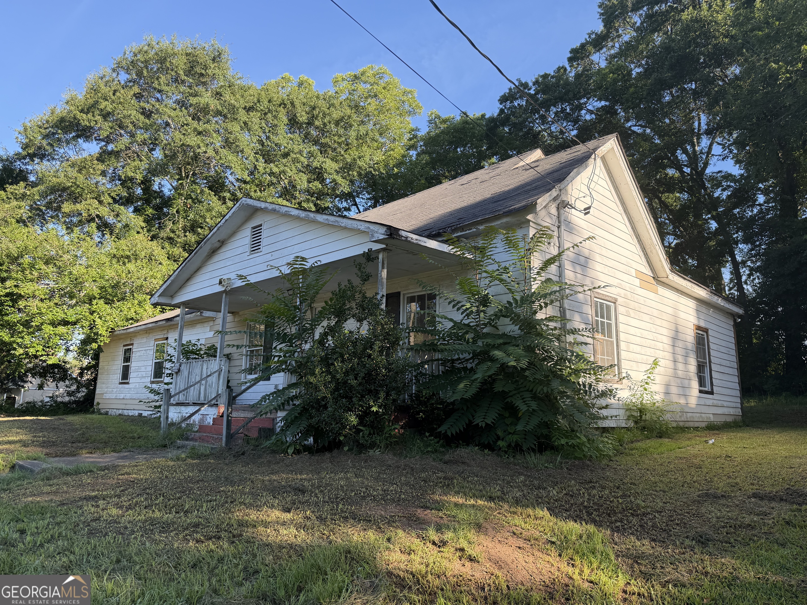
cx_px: 404
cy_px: 302
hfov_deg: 71.6
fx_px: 560
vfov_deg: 56.8
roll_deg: -1.8
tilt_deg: +10.1
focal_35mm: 24
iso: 100
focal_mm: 6.76
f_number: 1.78
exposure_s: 1/1091
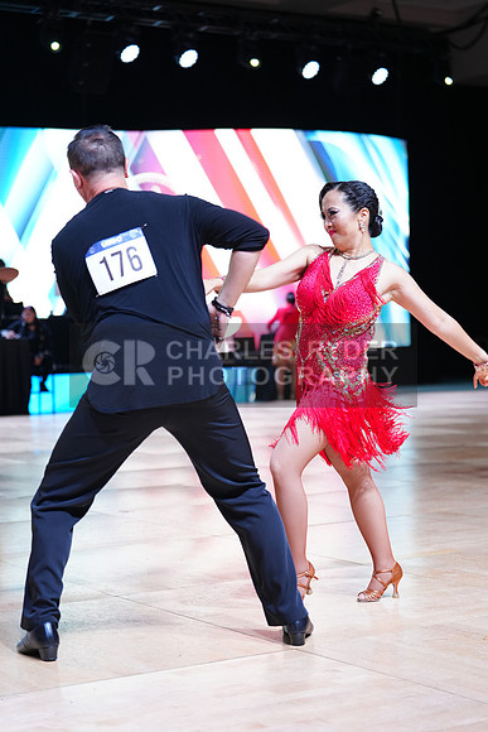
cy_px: 366
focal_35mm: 70
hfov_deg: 19.5
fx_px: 1422
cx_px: 244
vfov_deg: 28.8
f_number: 2.8
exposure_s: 1/400
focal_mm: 70
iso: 800
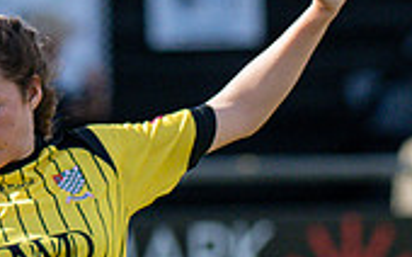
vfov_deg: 0.5
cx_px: 298
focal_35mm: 2440
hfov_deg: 0.9
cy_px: 564
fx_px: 27379
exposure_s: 1/2500
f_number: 4
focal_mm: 300
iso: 200
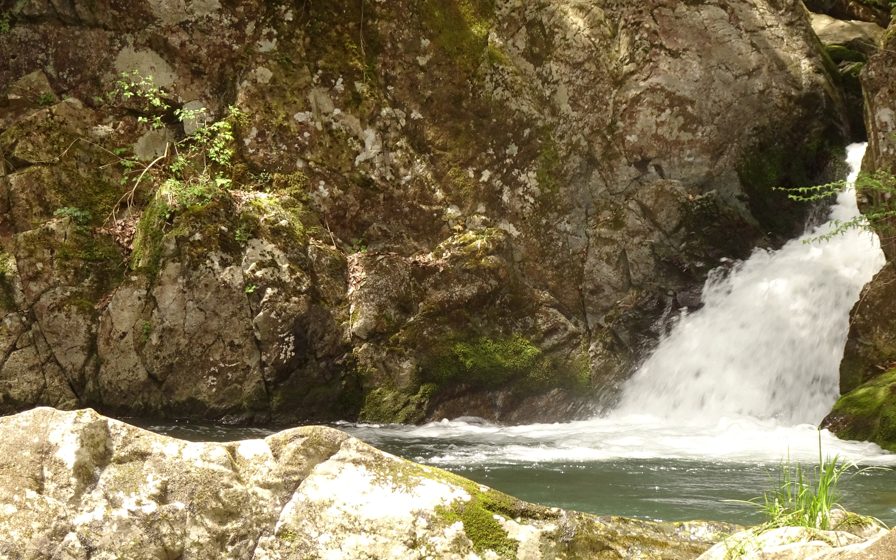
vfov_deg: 13.0
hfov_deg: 20.6
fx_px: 2466
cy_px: 277
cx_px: 542
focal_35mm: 101
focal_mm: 12.87
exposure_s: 1/80
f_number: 5
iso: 80
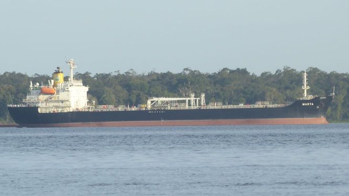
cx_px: 184
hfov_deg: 3.5
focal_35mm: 623
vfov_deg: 2.0
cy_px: 140
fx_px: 5766
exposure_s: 1/125
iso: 80
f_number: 6
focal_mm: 77.3
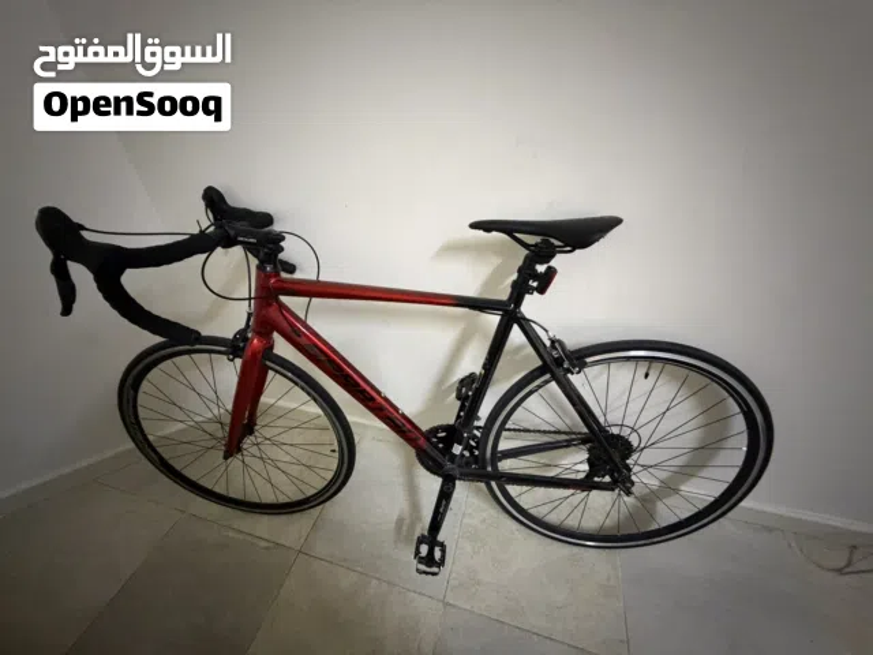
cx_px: 436
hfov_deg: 102.1
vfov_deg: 85.7
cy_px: 328
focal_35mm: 14
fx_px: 353
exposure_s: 1/33
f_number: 2.2
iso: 1250
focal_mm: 2.22
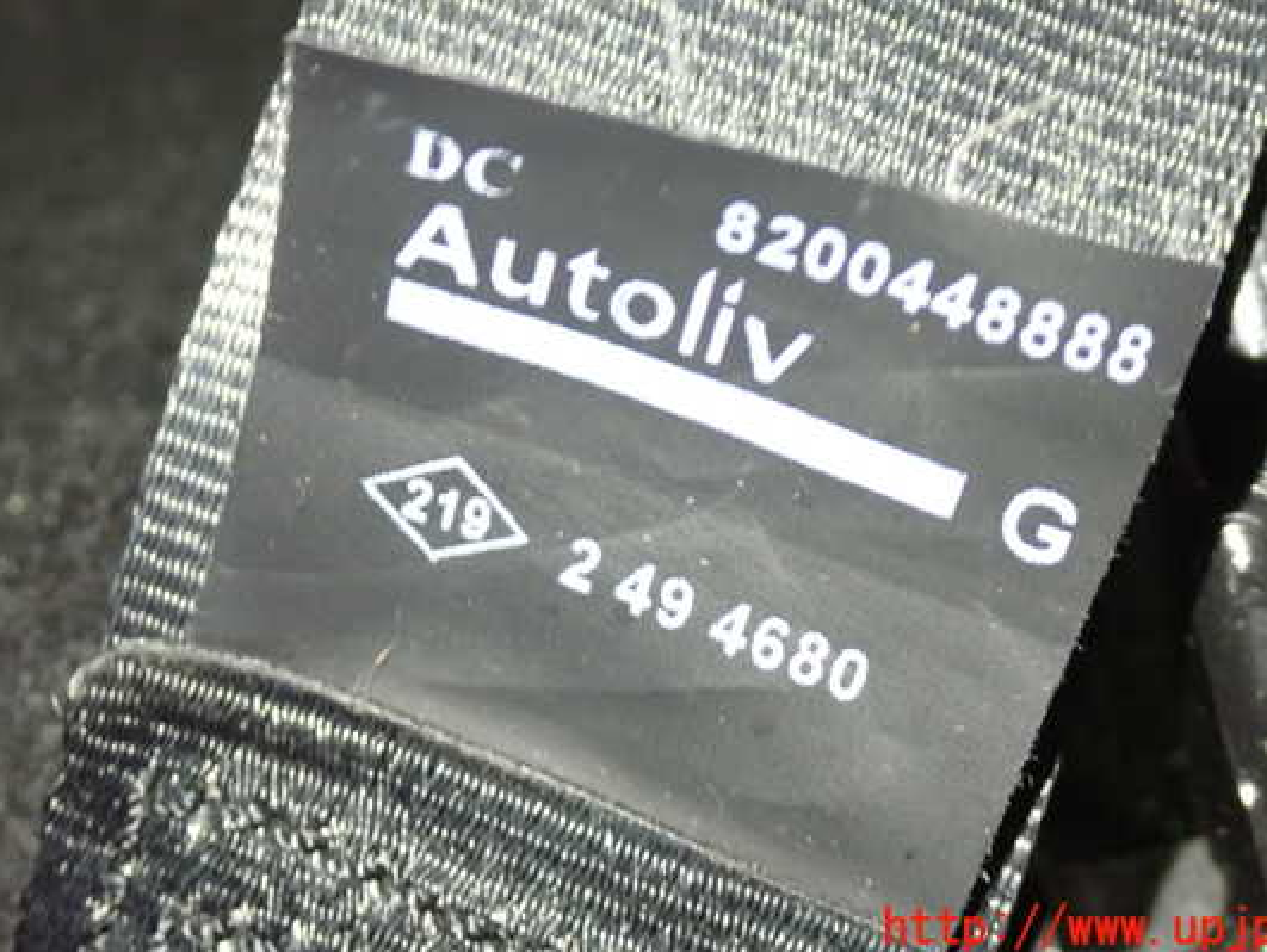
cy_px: 422
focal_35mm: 70
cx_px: 706
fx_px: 2564
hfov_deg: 27.7
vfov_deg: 21.0
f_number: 3.6
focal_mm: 11.09
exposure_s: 1/15
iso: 1250
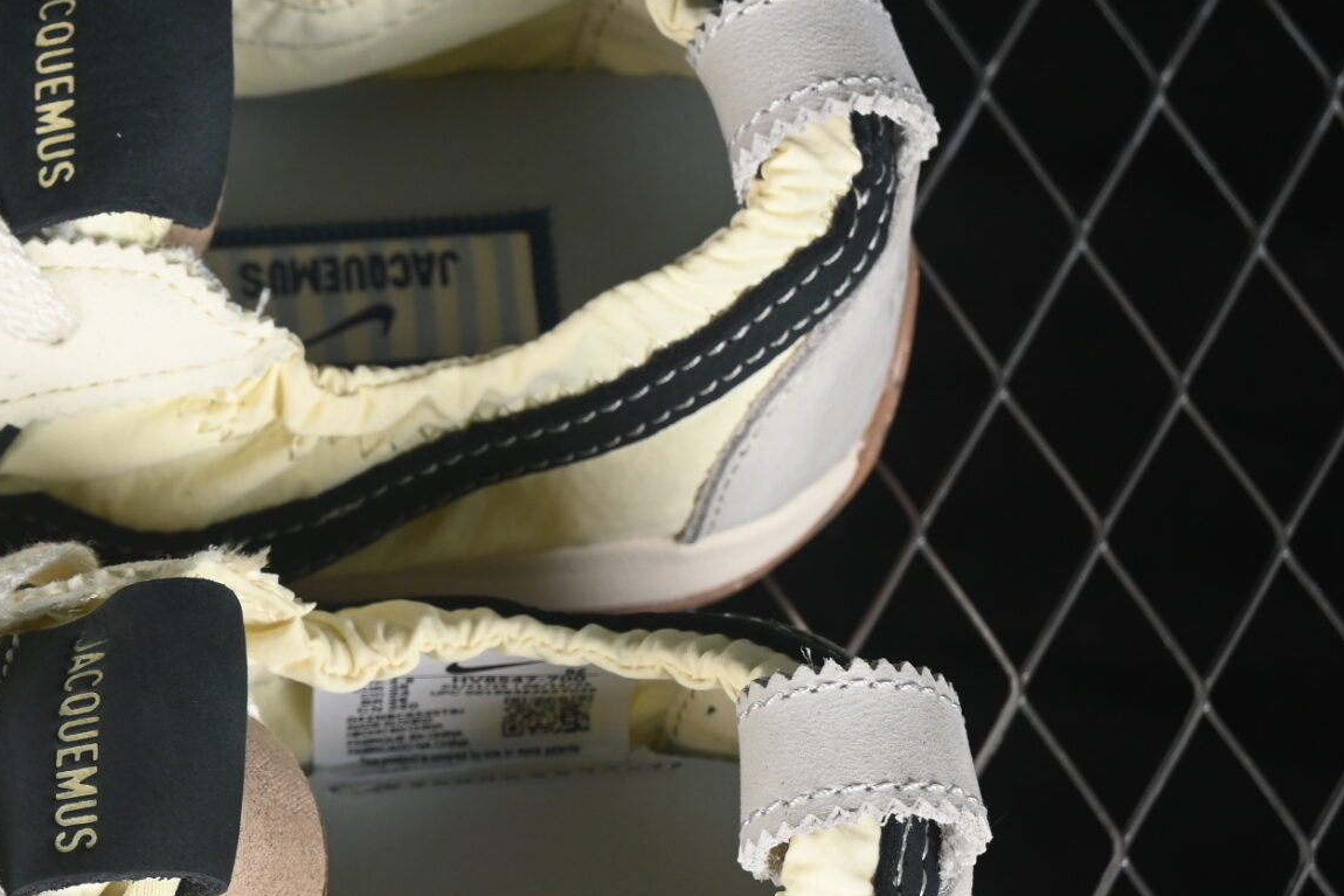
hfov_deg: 12.1
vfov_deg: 8.2
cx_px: -147
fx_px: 6235
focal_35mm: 167
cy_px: 644
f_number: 7.1
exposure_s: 1/80
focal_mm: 50
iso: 160
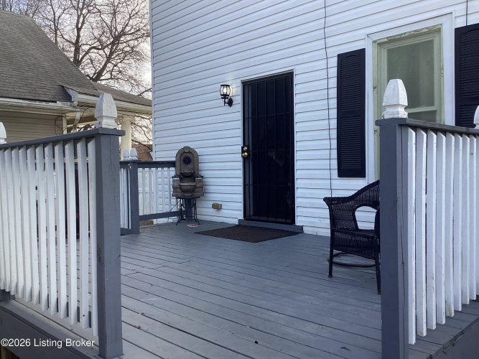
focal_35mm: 31
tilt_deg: -3.5
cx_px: 240
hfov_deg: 58.4
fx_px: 429
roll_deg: +0.7
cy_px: 180
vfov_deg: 45.4
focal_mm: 3.3
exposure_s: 1/223
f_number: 2.4
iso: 25
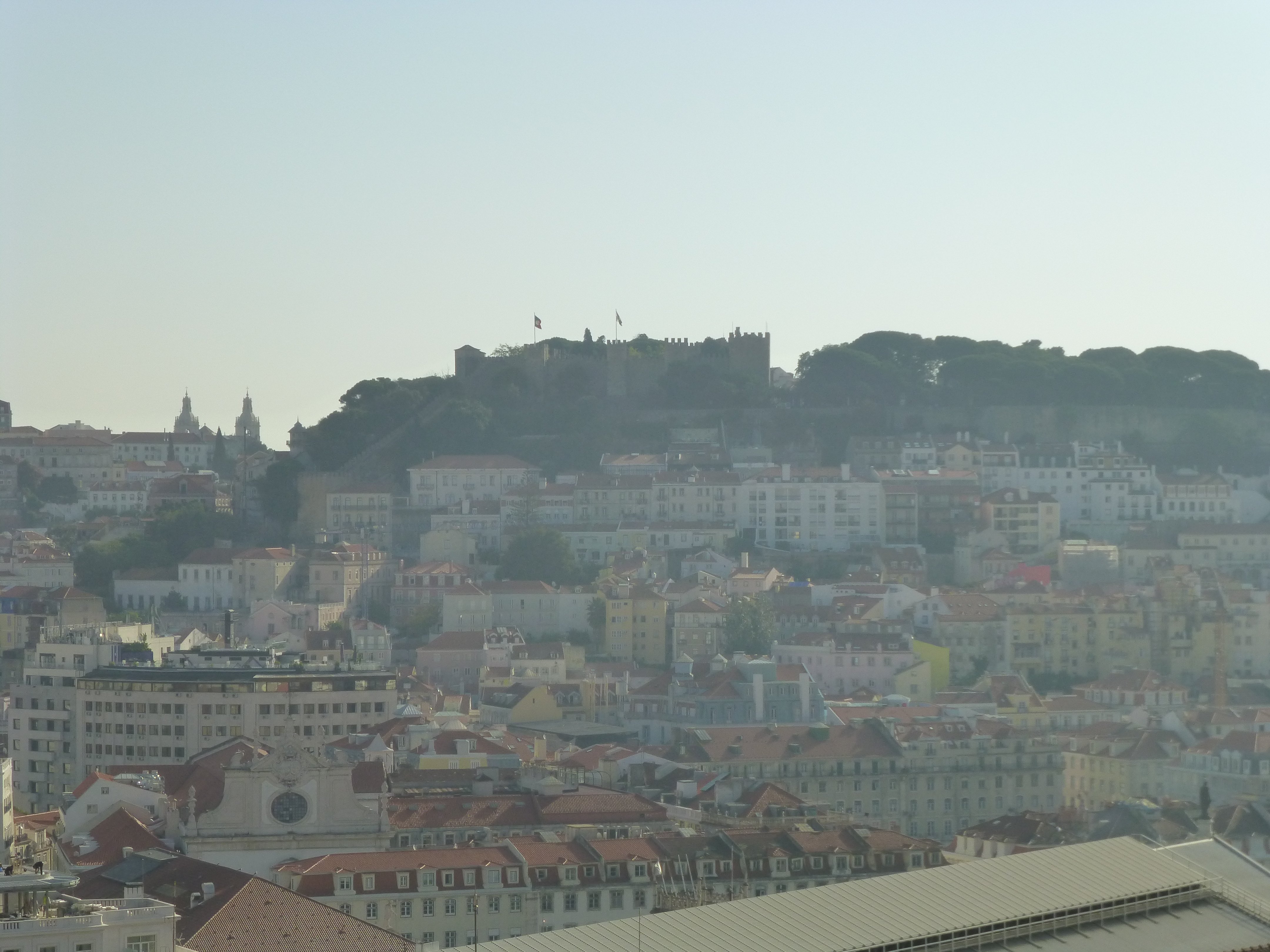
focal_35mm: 102
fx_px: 3742
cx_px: 635
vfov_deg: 14.5
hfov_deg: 19.3
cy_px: 476
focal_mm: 18.2
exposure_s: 1/1000
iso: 160
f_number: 5.3
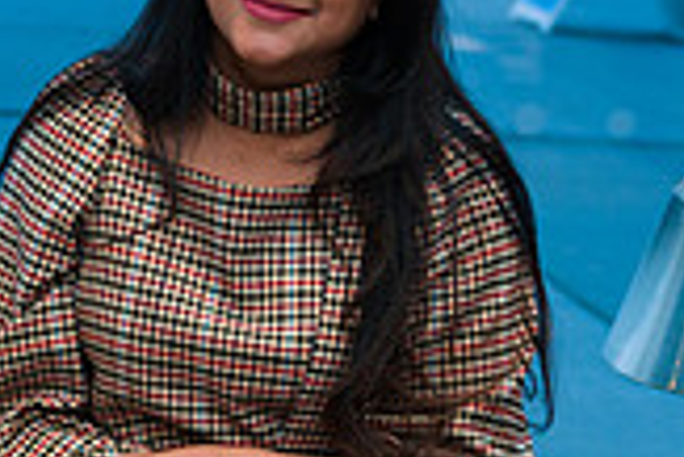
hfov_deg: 17.9
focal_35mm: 110
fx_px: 2092
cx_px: -76
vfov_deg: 12.4
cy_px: 331
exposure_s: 1/200
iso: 400
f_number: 3.2
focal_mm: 31
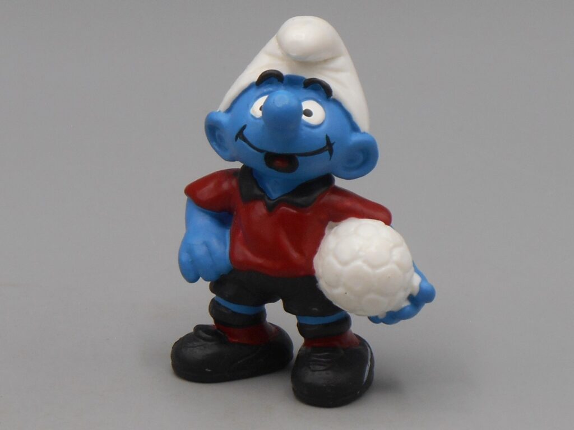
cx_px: 287
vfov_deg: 14.1
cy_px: 215
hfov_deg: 18.7
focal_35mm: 105
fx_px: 1741
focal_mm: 18.8
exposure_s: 1/60
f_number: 5.1
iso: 80
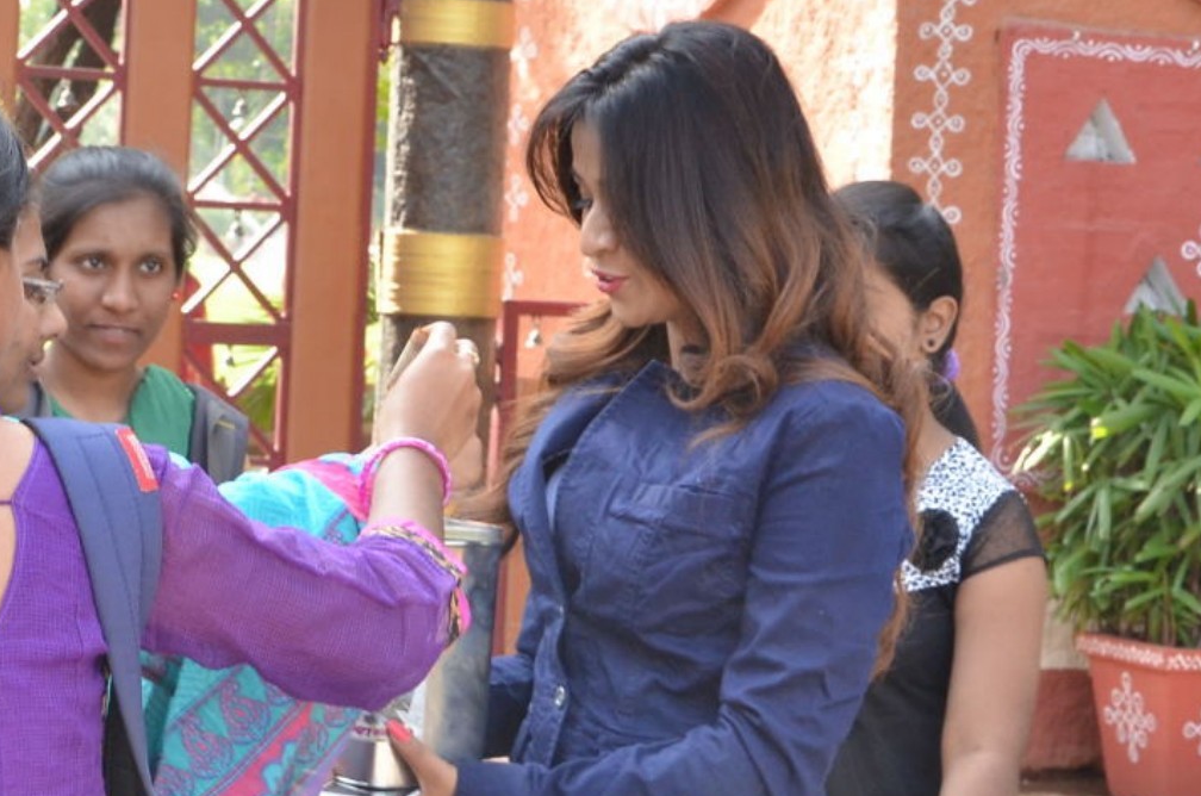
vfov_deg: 10.6
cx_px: 100
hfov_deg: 15.8
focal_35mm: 128
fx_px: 4262
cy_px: 579
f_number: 7.1
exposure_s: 1/125
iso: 800
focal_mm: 38
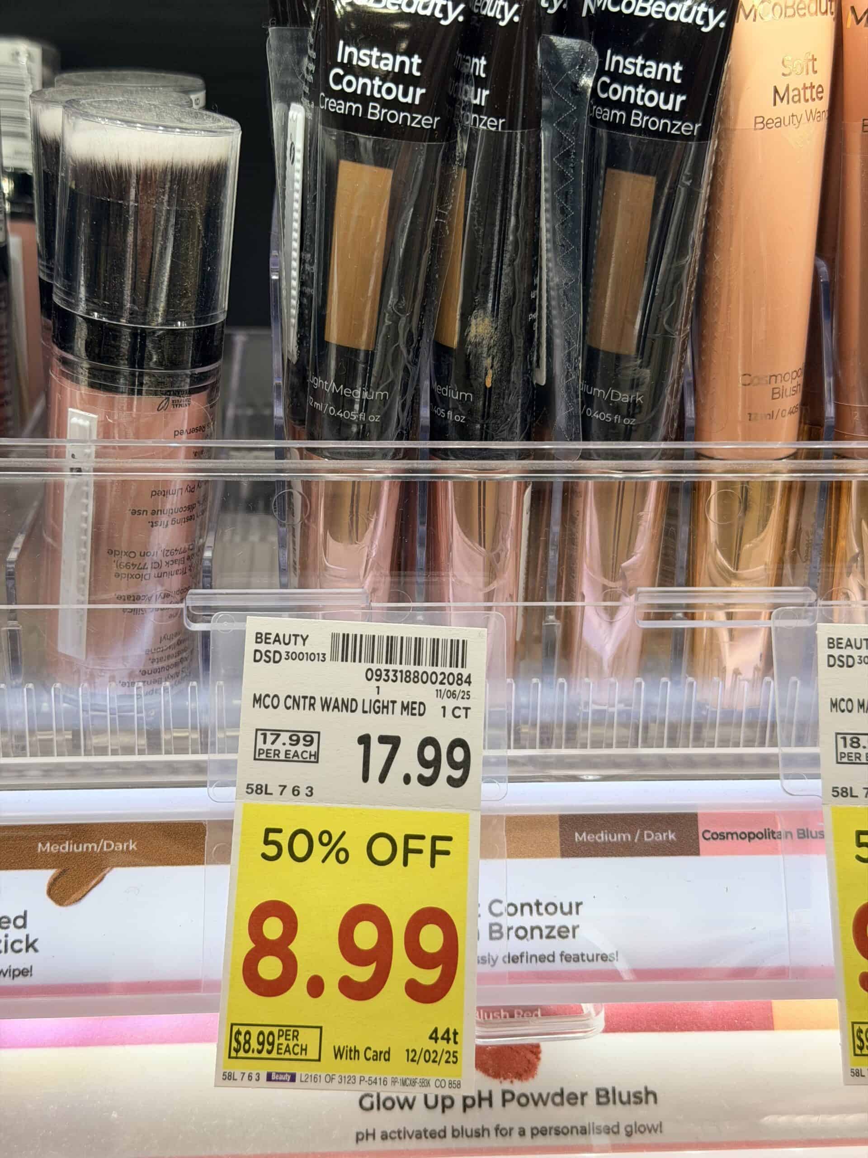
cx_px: 434
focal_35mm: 48
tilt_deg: -21.8
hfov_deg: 30.3
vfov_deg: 39.7
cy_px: 579
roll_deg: -2.3
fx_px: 1605
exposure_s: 1/272
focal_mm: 6.76
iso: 64
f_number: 1.78
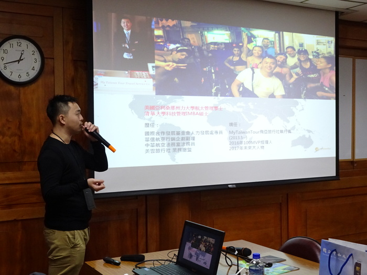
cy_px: 138
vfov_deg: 31.5
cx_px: 184
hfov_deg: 41.2
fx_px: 488
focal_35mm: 46
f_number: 4.5
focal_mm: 7.87
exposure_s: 1/60
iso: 800
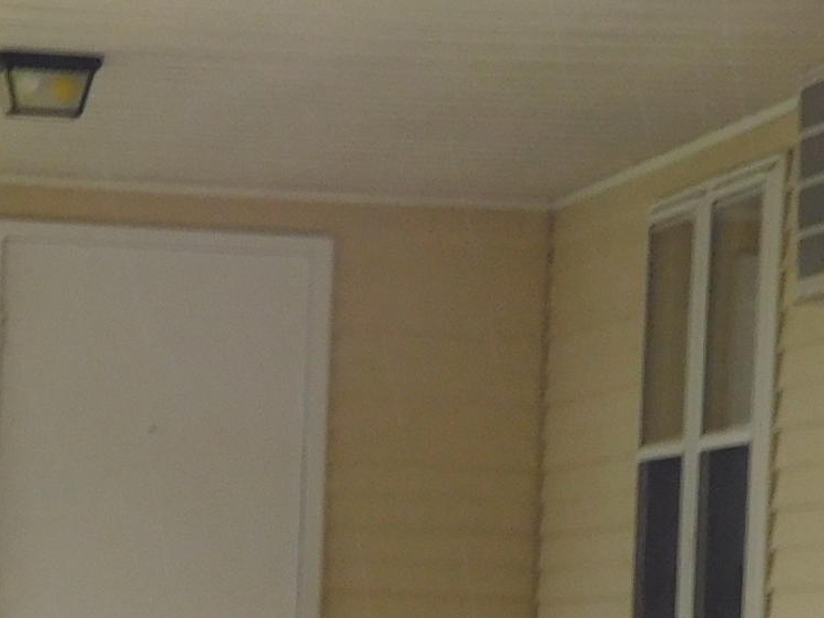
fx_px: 4808
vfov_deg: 7.3
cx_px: 215
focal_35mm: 202
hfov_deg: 9.8
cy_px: 547
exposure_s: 1/30
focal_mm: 8.9
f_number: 4.1
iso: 140
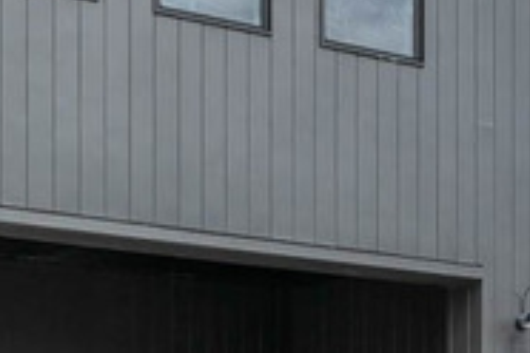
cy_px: 87
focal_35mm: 110
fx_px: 1619
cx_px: 151
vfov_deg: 12.4
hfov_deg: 18.5
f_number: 8
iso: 320
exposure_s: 1/400
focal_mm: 20
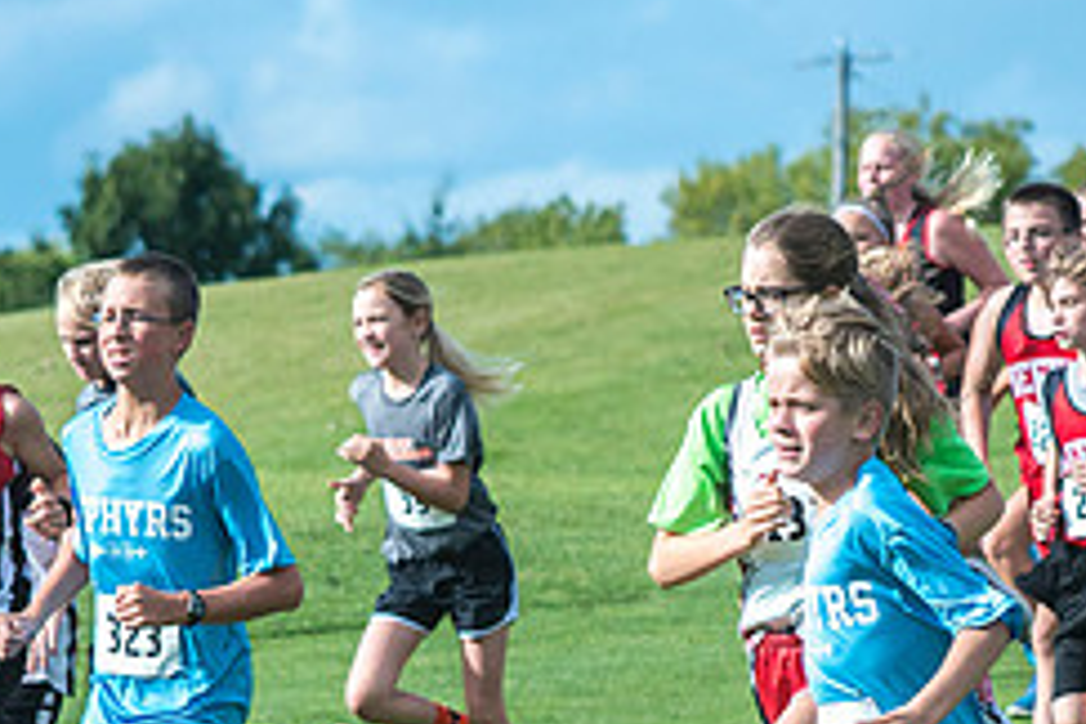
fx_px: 12217
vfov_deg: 3.4
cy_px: 758
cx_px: 652
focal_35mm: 405
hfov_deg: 5.1
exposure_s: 1/2500
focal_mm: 170
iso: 1000
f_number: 8
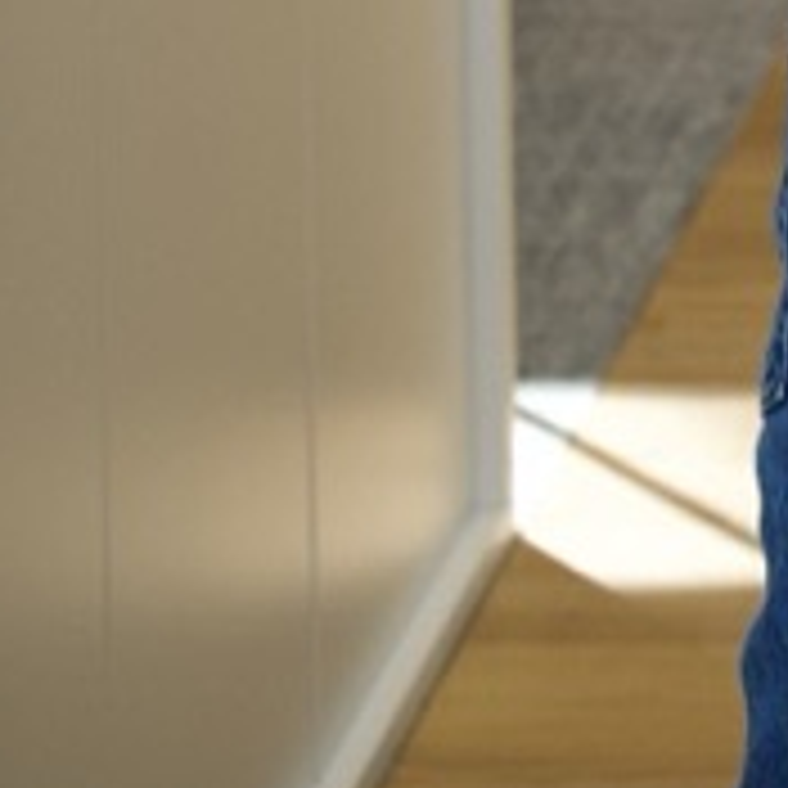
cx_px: 2229
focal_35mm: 217
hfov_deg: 7.3
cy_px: -1292
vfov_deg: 7.4
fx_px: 5589
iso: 800
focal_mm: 32
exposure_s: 1/160
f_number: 4
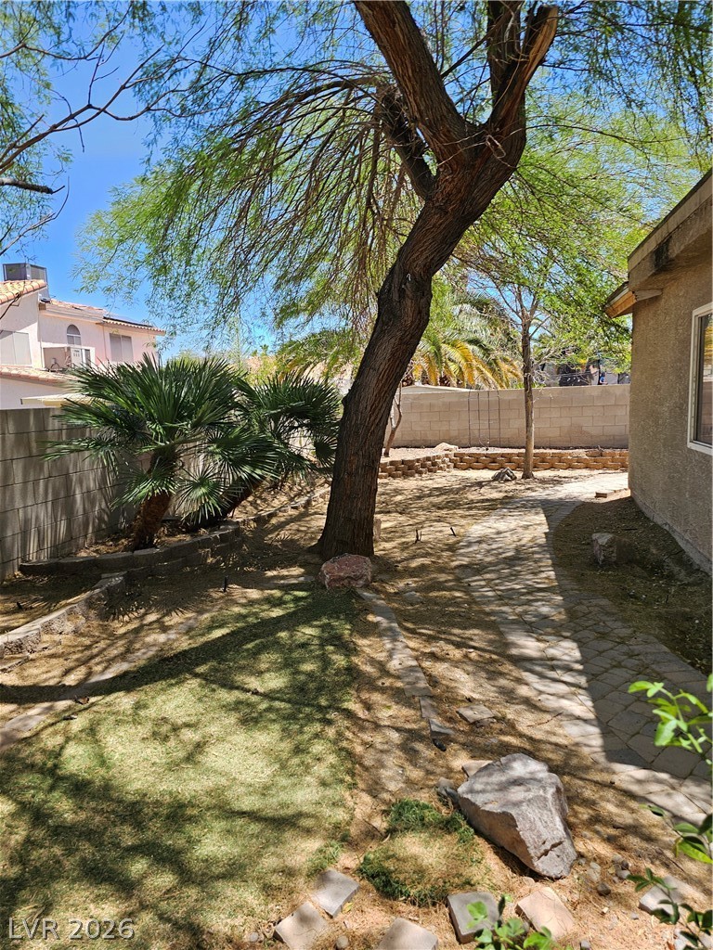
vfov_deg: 73.9
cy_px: 475
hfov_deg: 58.9
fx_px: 632
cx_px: 356
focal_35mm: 23
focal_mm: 6.3
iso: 10
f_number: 1.7
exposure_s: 1/255
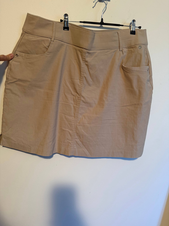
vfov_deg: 71.6
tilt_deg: -11.9
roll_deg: -1.0
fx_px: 156
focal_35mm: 24
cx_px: 84
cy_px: 113
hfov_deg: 56.8
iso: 250
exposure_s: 1/60
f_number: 1.78
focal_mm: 6.76
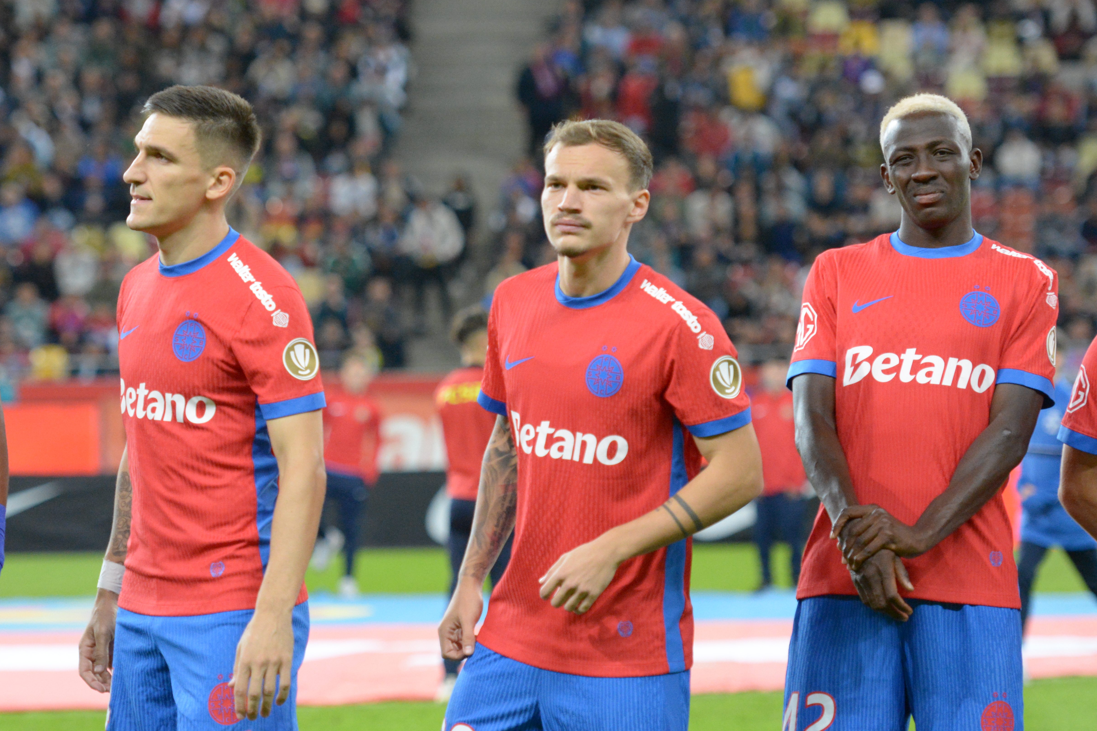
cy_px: 343
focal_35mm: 224
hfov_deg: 9.2
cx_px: 443
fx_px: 6825
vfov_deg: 6.1
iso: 2500
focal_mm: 120
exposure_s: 1/1000
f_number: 2.8
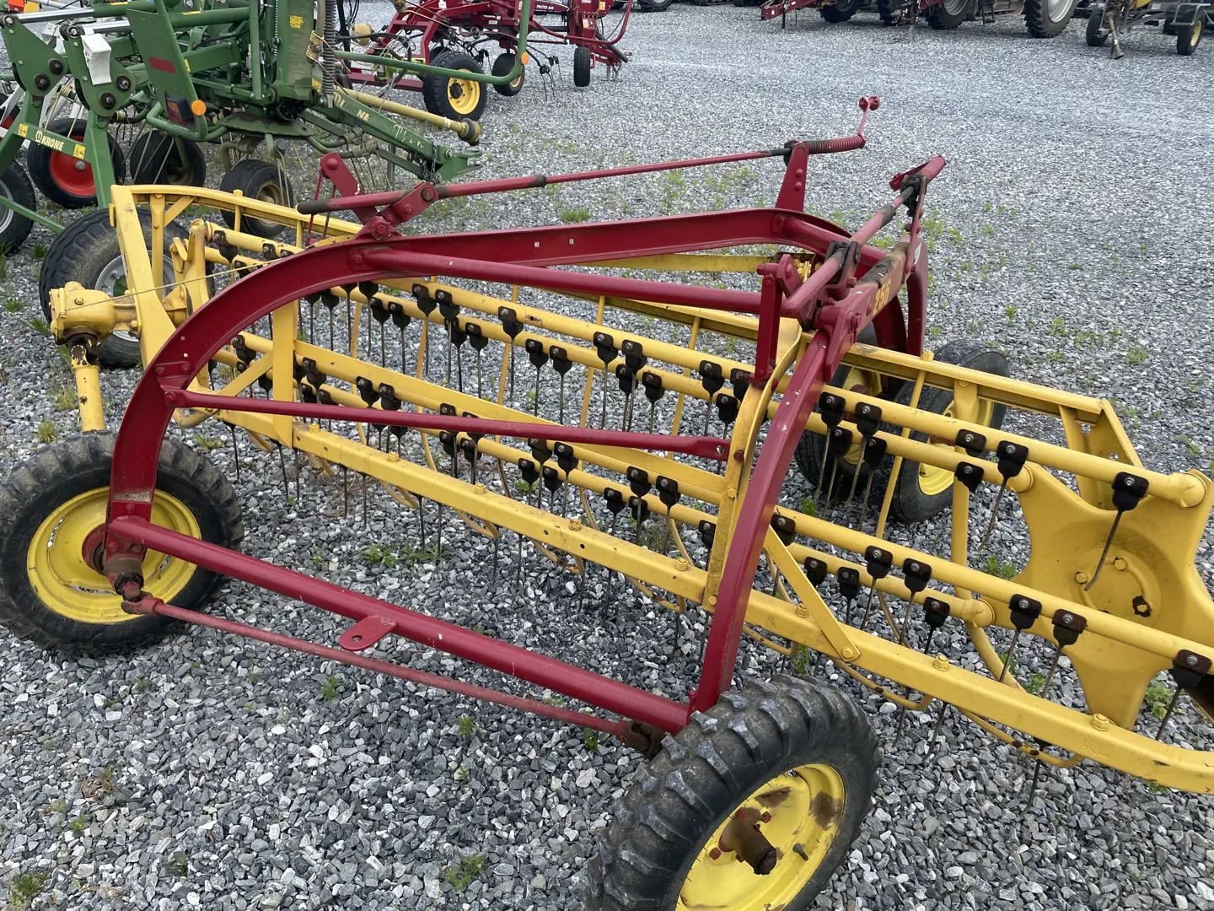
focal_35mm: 26
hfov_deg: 67.3
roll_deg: -0.9
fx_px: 912
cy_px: 456
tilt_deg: -28.9
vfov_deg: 53.1
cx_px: 607
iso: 32
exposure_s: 1/1715
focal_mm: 4.2
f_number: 1.6
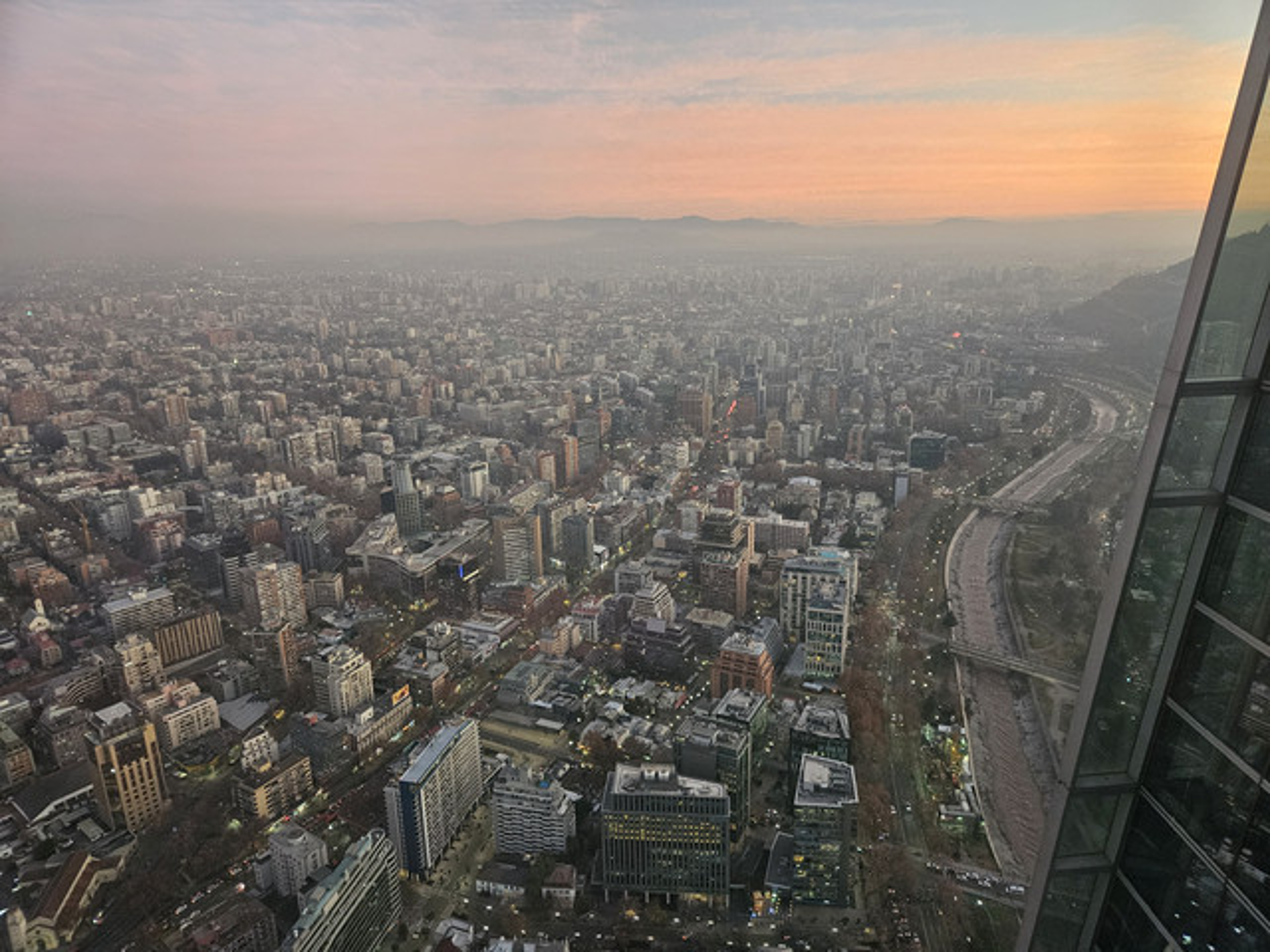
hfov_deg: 73.9
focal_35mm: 23
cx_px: 635
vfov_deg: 58.9
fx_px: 844
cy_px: 476
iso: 500
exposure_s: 1/100
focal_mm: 5.4
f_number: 1.8
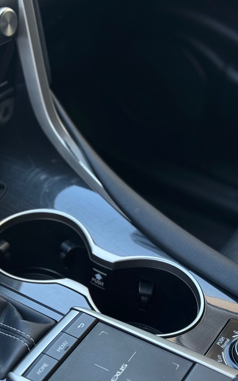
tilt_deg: -36.8
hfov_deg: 17.0
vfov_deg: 27.5
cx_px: -1
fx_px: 779
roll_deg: -2.6
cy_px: 196
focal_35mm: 75
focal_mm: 6.76
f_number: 1.78
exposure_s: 1/87
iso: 100
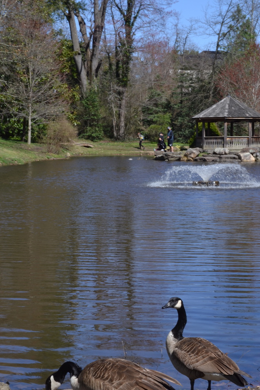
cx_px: 152
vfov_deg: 24.5
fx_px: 894
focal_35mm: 83
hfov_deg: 16.5
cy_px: 232
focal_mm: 45
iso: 200
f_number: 18
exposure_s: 1/80
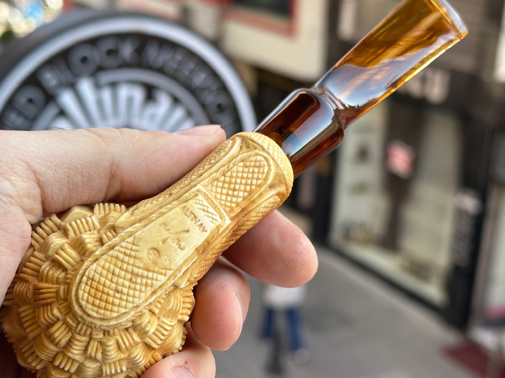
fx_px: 919
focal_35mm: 63
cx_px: 233
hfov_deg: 30.7
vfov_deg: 23.3
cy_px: 188
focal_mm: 6.86
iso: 64
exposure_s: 1/287
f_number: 1.78
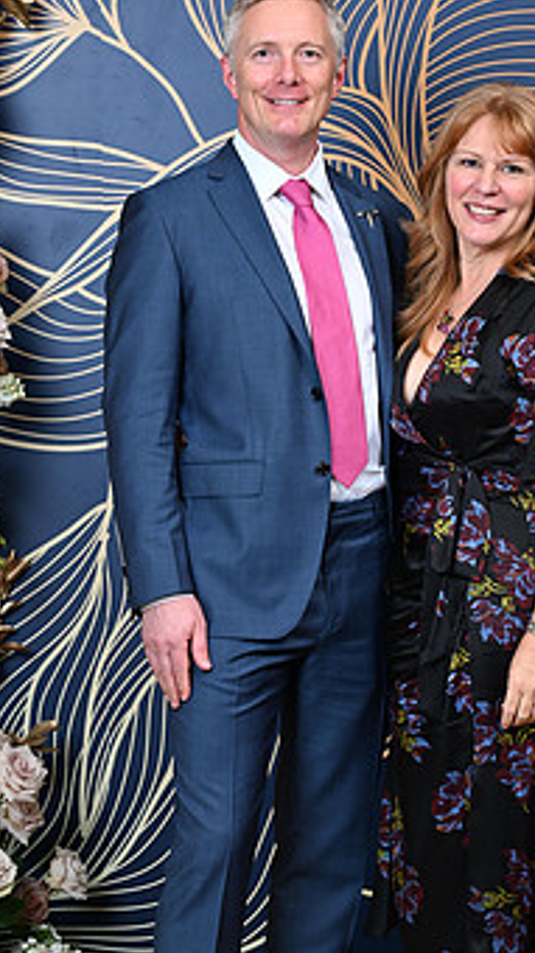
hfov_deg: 12.1
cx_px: 346
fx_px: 2524
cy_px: 577
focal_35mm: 100
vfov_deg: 21.3
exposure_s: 1/125
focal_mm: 56
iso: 125
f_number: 5.6
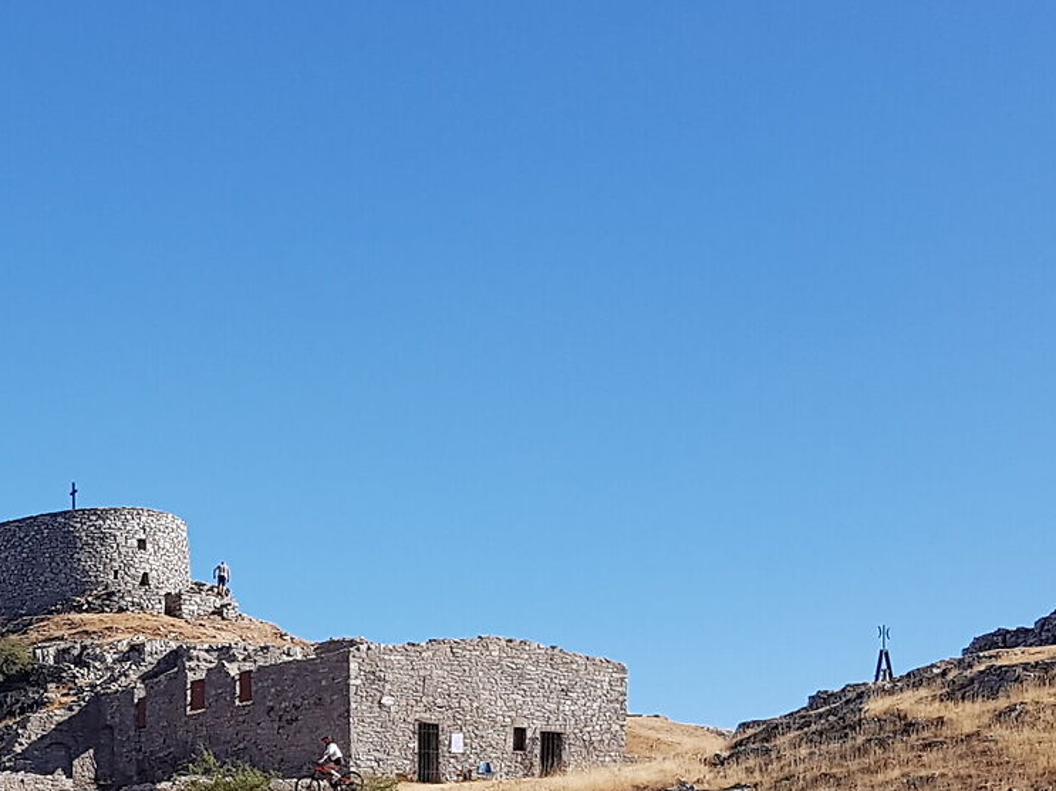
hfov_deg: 22.5
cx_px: 28
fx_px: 2562
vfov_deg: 16.9
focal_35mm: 84
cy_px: 903
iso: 50
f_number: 1.7
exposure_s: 1/2208
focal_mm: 4.3
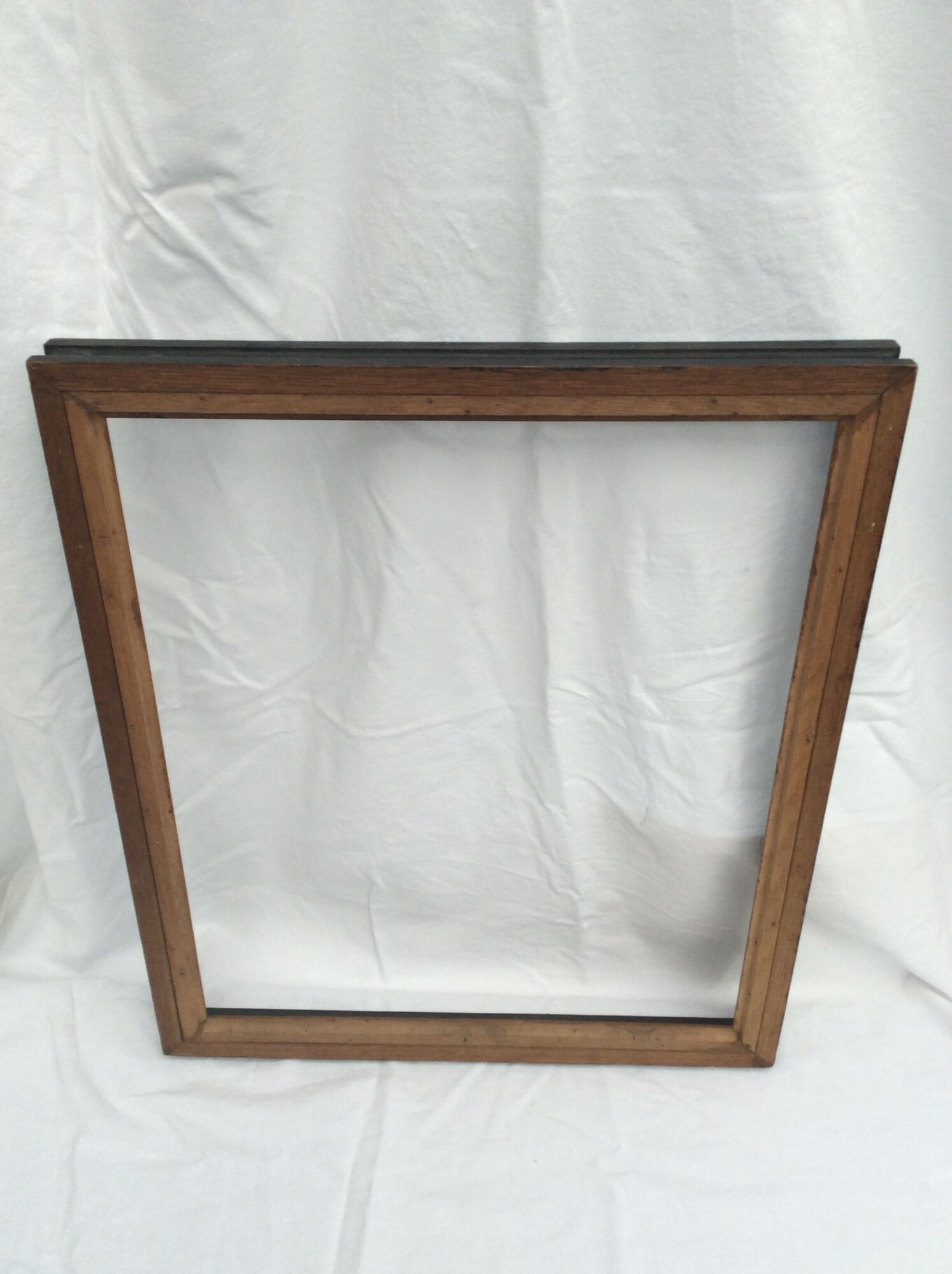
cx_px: 476
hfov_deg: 44.1
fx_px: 1176
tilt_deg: -37.5
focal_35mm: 32
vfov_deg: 56.9
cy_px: 637
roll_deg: +0.6
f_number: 2.4
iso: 32
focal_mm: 3.3
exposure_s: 1/261
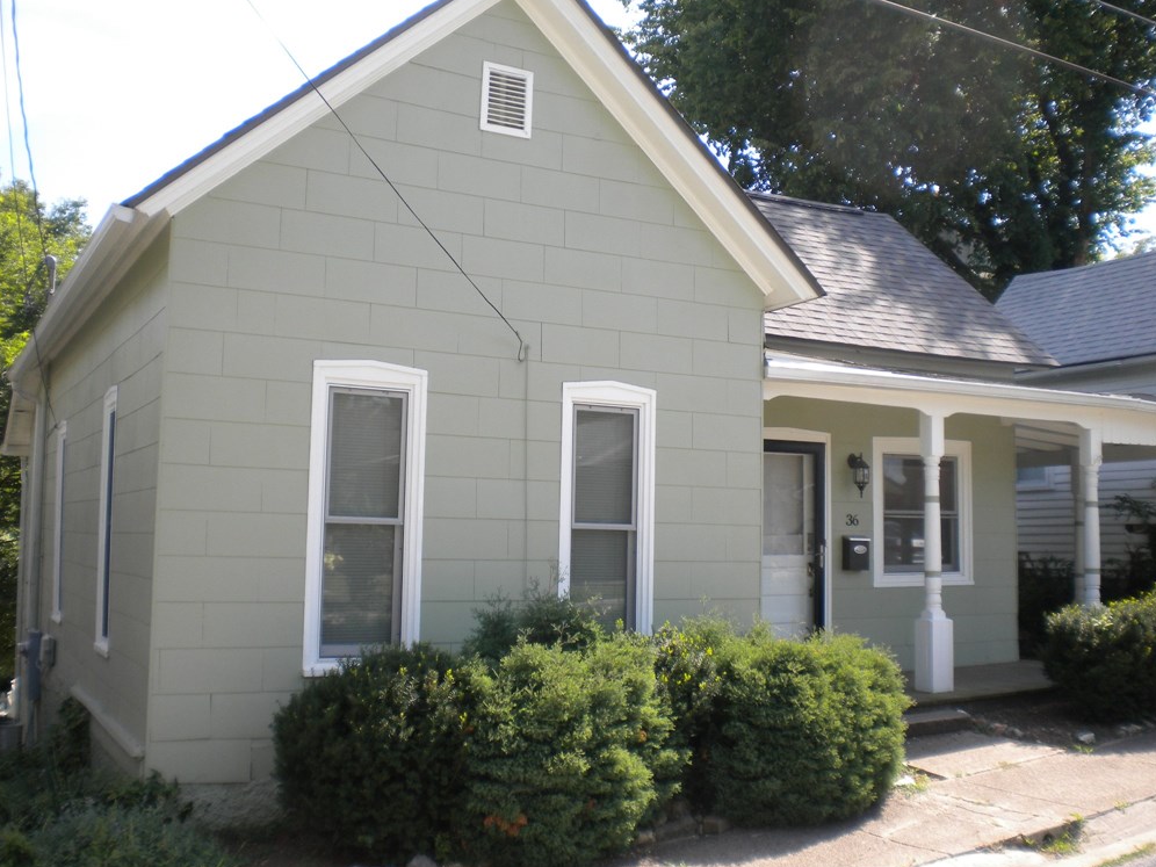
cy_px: 427
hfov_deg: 51.4
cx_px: 566
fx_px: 1202
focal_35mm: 36
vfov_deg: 39.7
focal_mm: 6.3
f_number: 4.6
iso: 113
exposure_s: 1/290
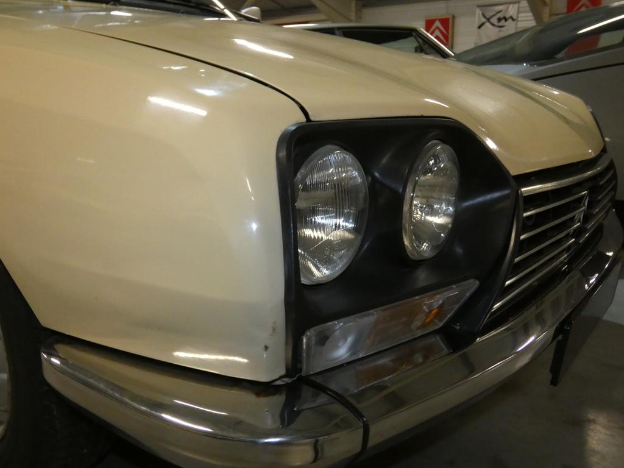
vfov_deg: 45.4
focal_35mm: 31
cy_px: 234
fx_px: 559
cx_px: 312
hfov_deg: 58.4
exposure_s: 1/60
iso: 800
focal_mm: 5.5
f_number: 3.3
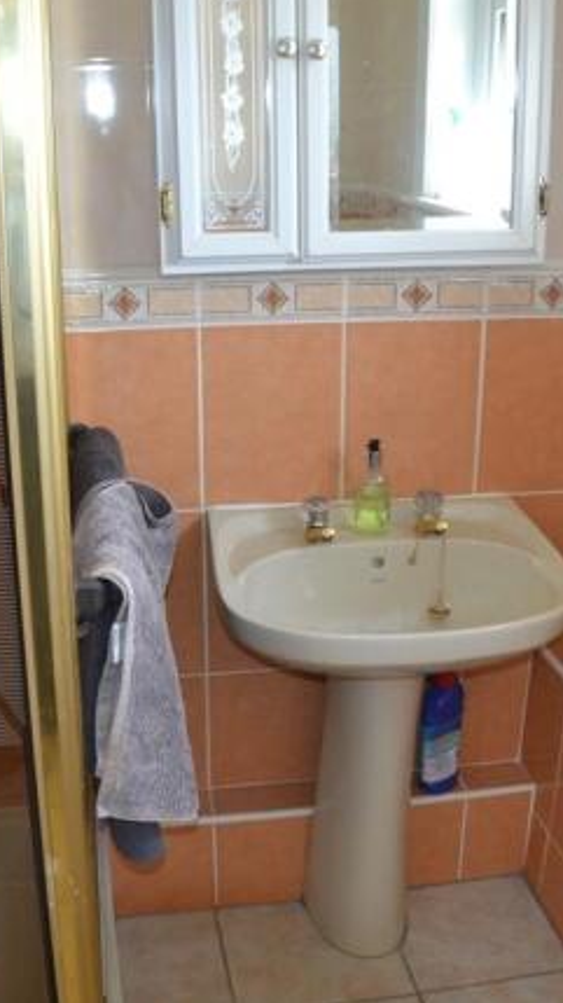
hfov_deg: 24.8
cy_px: 497
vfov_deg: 42.9
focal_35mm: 48
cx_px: 209
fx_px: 1275
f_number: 3.8
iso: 560
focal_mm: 20
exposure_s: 1/60
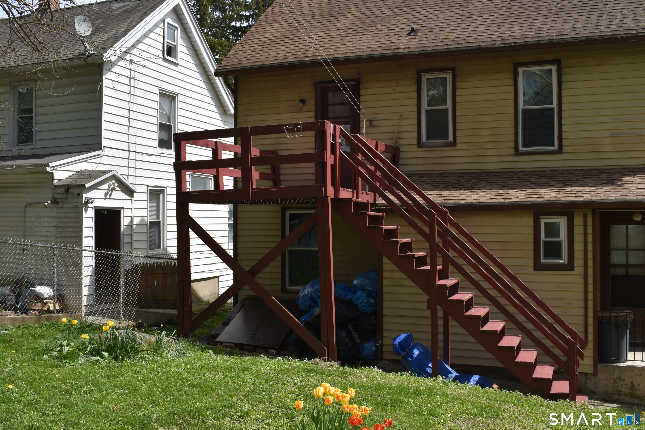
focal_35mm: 36
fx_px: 645
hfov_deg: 53.1
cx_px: 322
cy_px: 215
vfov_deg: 36.9
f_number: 9
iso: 100
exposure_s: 1/200
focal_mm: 24
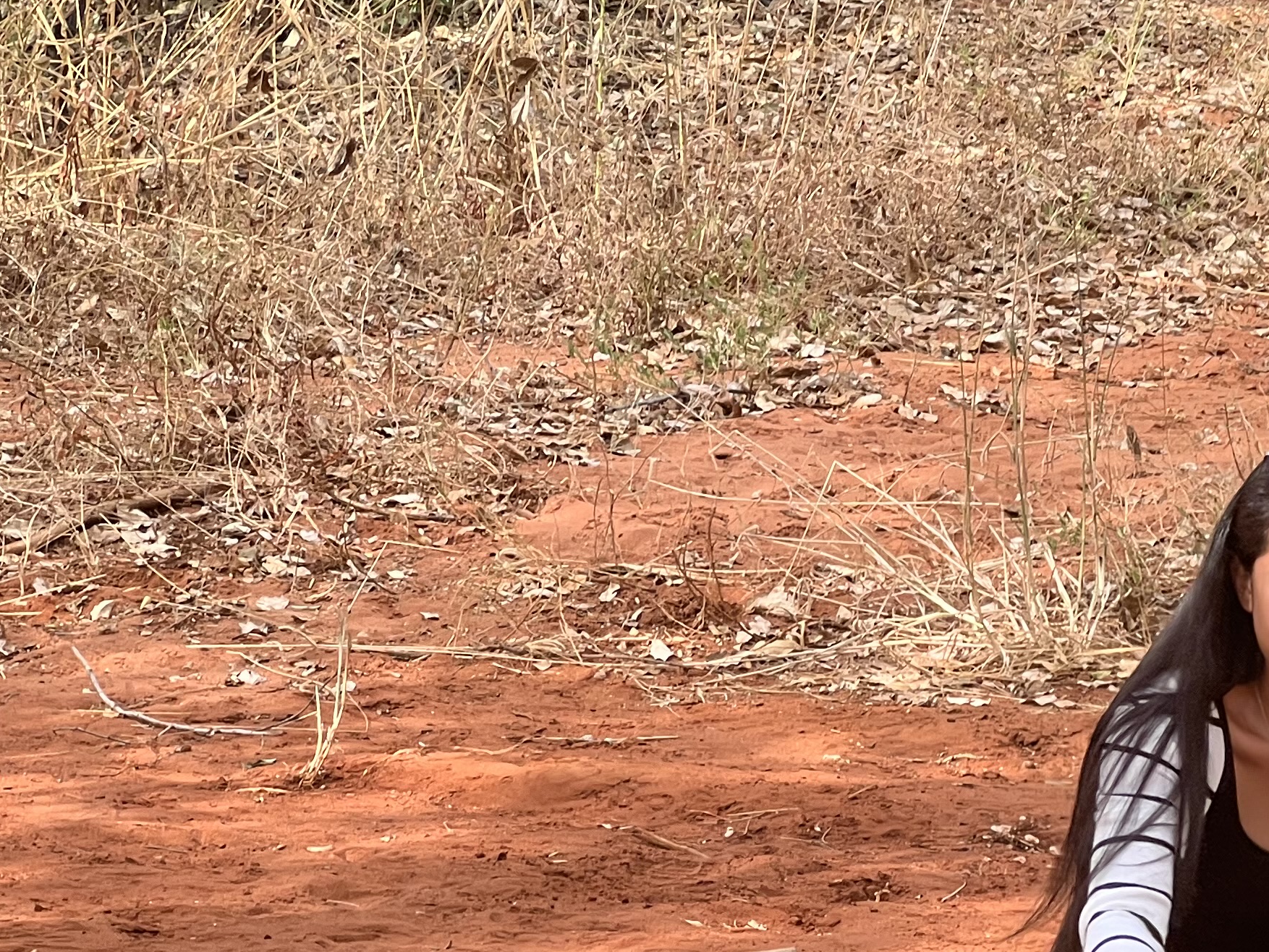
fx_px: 6490
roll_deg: -3.8
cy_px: 767
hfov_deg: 11.0
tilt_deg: -12.5
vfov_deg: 8.4
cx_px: 1445
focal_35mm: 177
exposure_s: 1/157
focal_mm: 9
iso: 32
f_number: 2.8
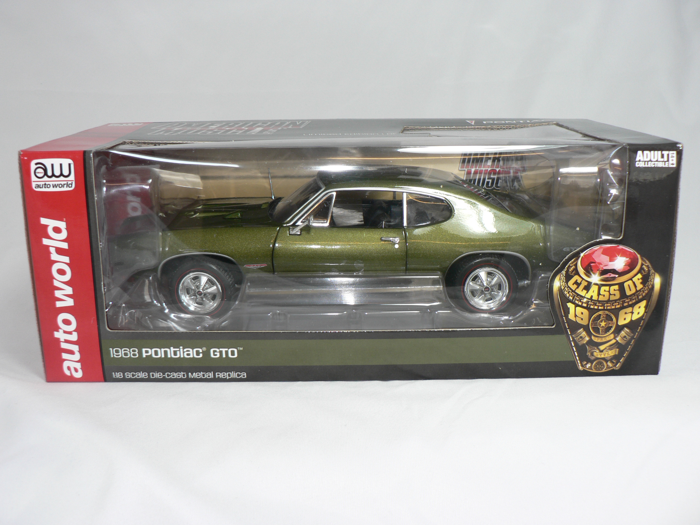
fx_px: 768
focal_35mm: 38
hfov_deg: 49.0
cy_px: 262
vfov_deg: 37.7
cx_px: 350
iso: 80
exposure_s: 1/60
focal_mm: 6.3
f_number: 2.8
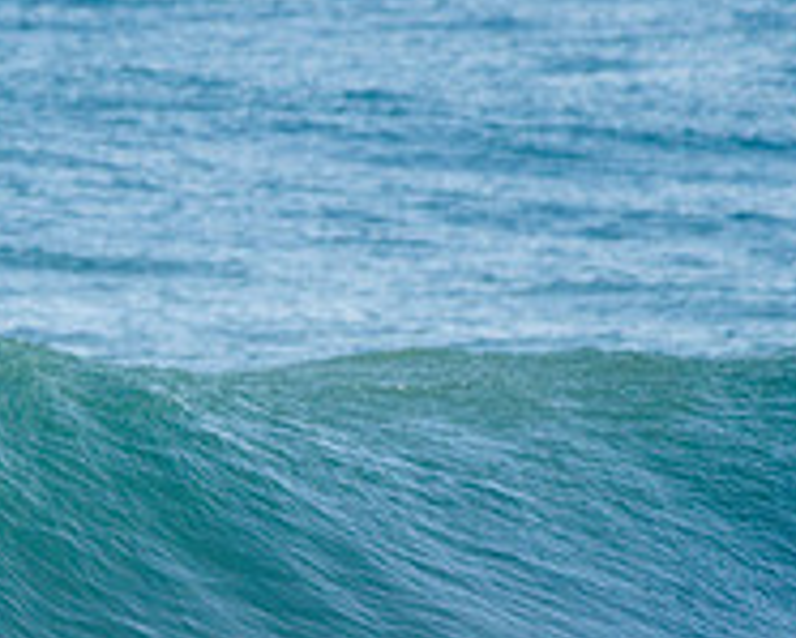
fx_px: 34508
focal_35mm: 1464
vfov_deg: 1.1
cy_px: 773
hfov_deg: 1.3
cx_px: -295
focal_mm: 500
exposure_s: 1/1600
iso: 320
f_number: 5.6
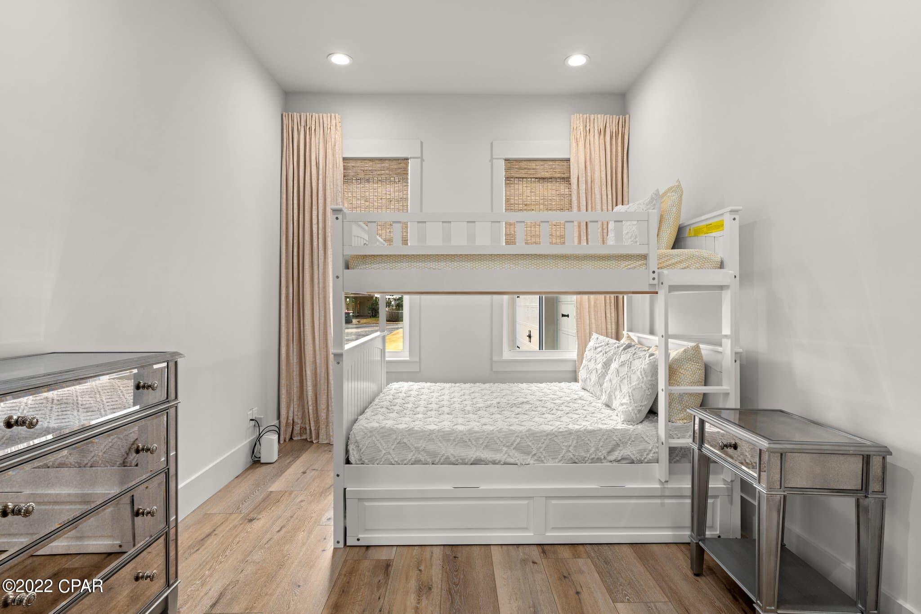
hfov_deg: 90.0
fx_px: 460
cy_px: 307
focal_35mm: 18
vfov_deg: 67.4
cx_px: 460
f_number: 9
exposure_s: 1/5
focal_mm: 18
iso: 500
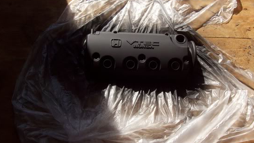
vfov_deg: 26.0
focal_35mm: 46
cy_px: 75
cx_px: 139
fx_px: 310
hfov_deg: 44.5
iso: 80
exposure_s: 1/442
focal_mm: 6
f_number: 4.8
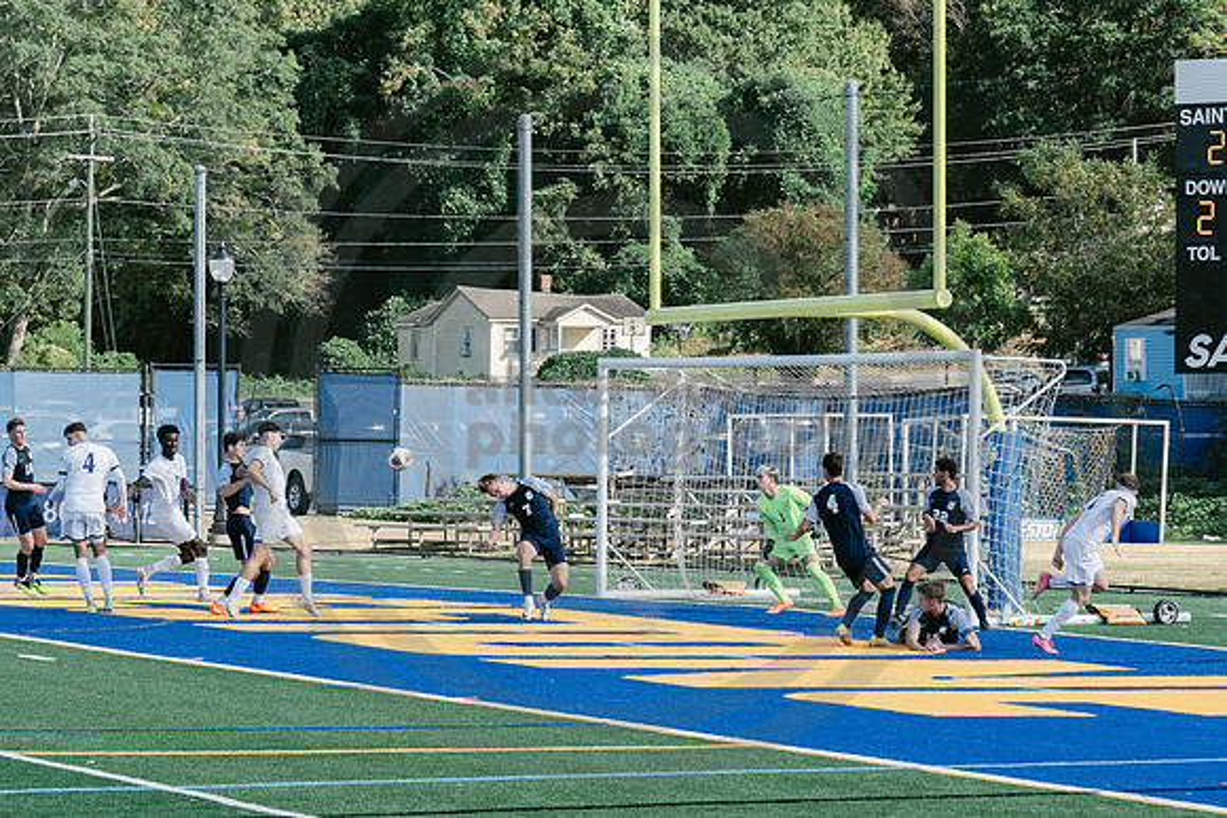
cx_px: 418
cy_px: 476
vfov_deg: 9.7
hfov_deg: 14.5
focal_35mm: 142
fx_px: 4827
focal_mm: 70
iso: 640
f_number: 5.6
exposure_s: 1/1000
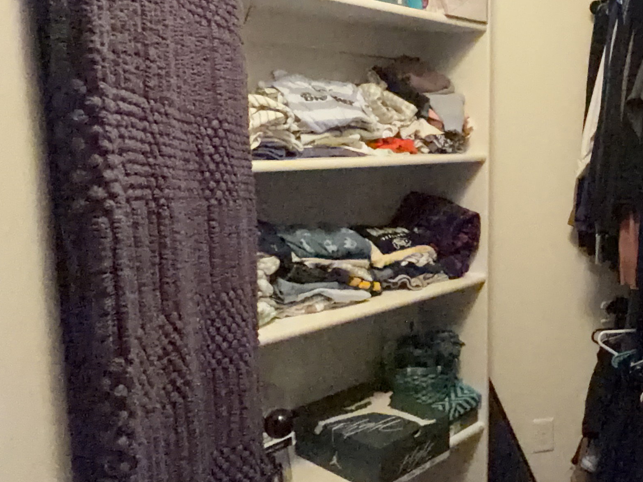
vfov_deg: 39.6
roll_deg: -1.3
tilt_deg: -7.2
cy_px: 208
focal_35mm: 36
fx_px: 669
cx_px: 568
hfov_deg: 46.7
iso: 1600
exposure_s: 1/100
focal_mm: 2.22
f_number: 2.2
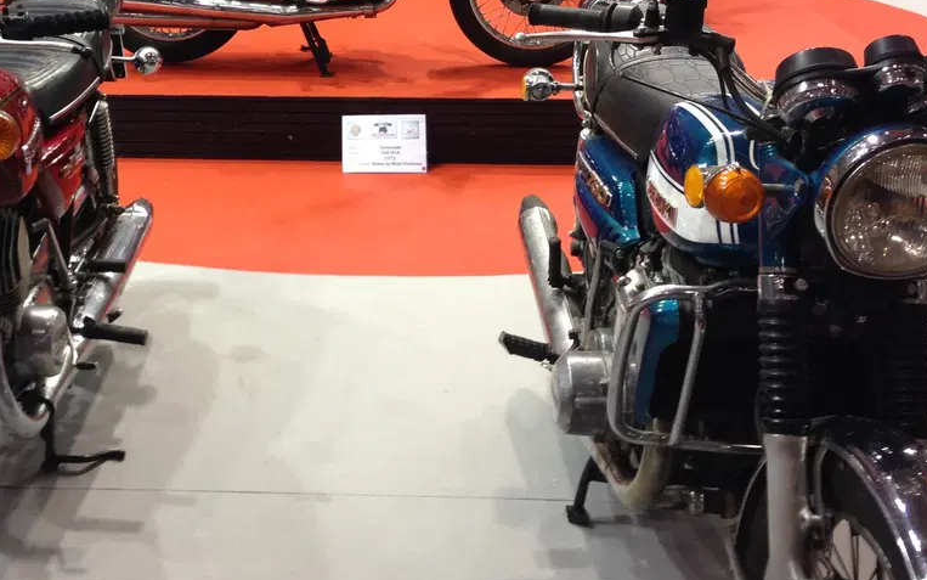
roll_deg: +0.5
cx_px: 310
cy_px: 123
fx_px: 1390
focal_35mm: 55
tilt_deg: -19.3
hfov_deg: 36.5
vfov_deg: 23.2
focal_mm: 4.12
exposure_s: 1/24
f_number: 2.4
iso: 50
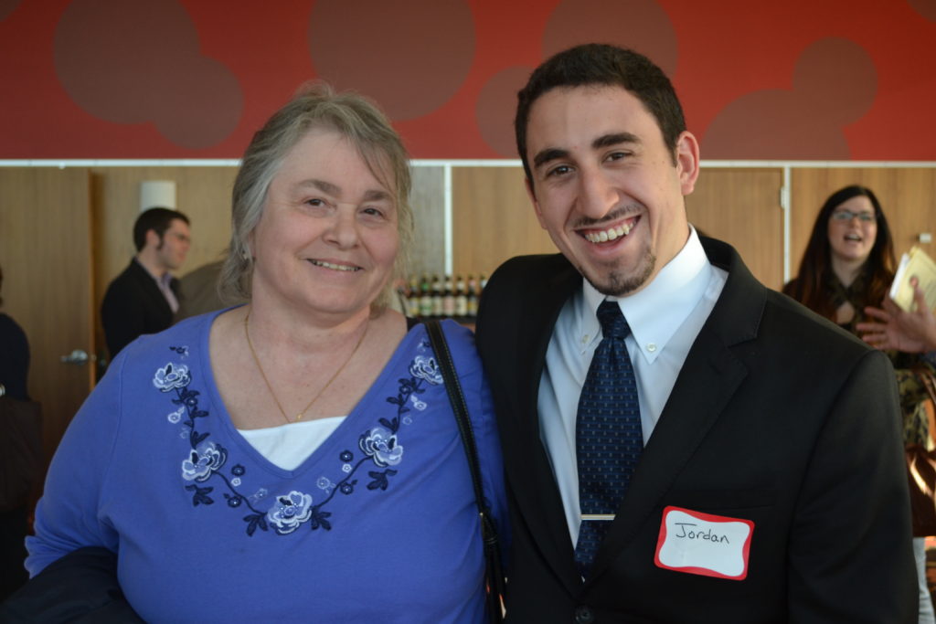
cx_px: 468
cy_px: 312
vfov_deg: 28.1
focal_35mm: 48
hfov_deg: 41.1
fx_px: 1248
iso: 400
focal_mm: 32
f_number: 5
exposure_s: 1/100
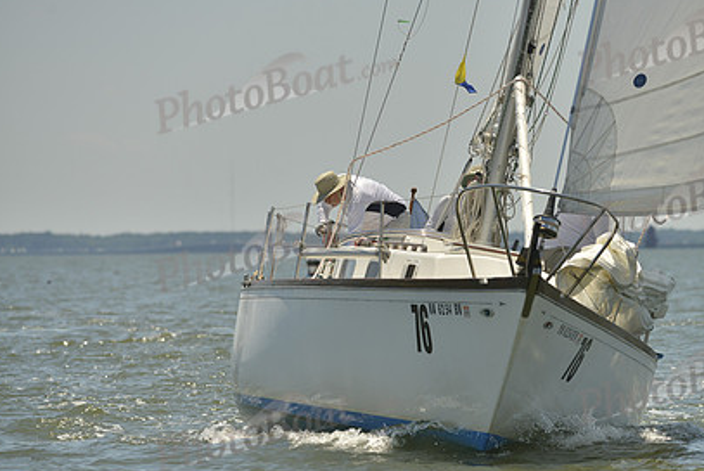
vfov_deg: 3.9
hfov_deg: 5.8
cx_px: 490
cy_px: 314
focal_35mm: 356
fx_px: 6967
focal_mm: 250
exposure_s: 1/1600
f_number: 5.6
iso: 200
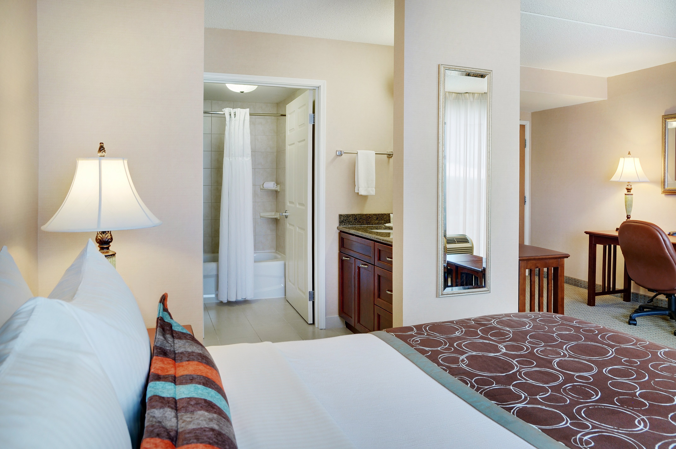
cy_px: 224
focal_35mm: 24
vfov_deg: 53.0
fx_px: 450
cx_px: 338
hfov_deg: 73.8
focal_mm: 16
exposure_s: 1/6
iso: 200
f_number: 8
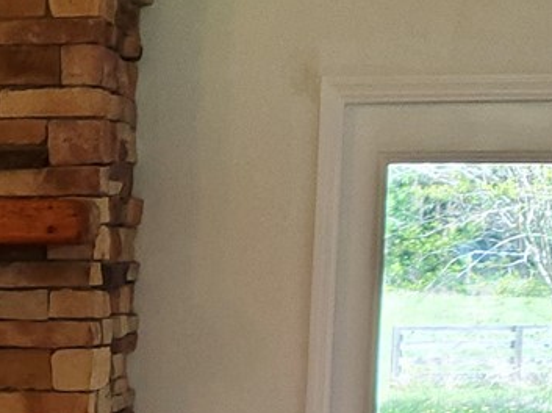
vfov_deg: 12.2
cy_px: 523
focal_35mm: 118
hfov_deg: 16.3
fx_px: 1880
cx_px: -28
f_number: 1.5
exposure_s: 1/120
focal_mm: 4.3
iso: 250
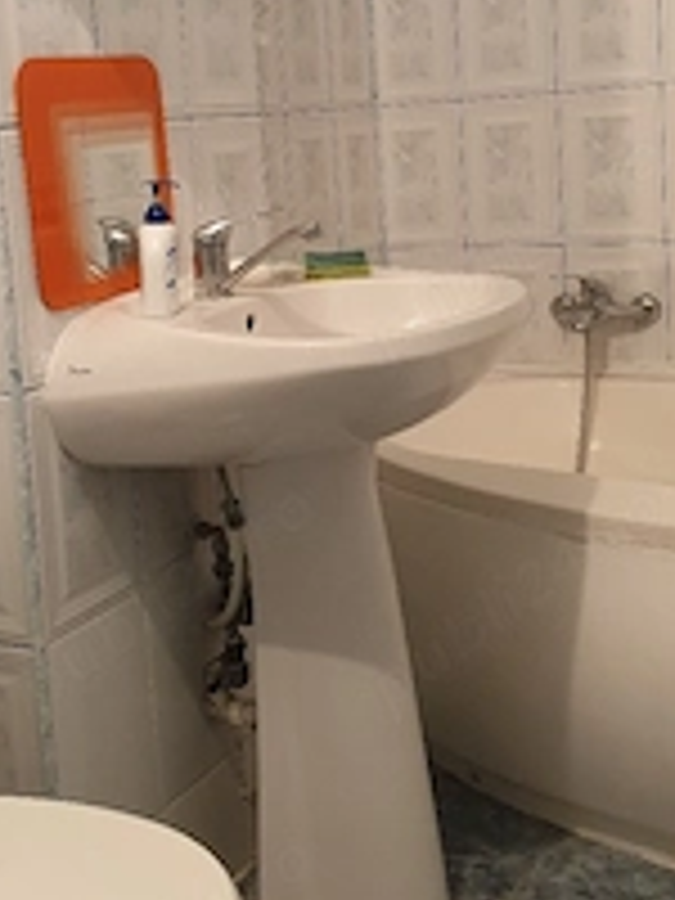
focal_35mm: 52
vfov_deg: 36.4
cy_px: 302
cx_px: 256
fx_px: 1352
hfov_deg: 27.9
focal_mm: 4.3
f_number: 2.4
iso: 320
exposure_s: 1/50
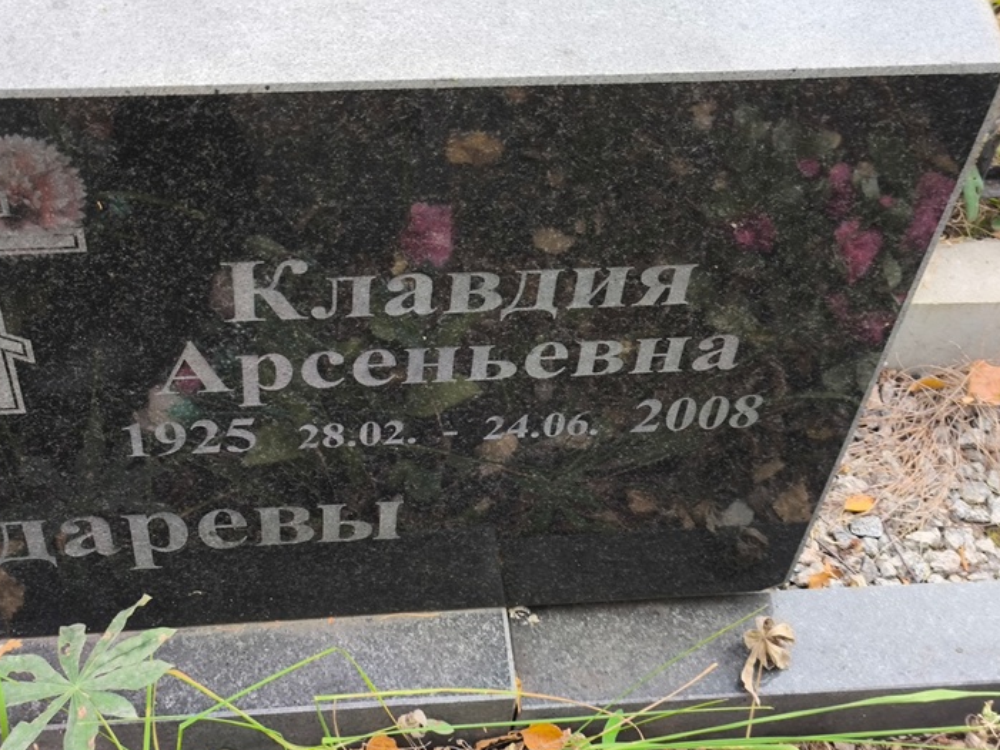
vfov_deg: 25.7
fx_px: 1647
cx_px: 457
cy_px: 352
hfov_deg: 33.8
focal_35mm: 57
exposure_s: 1/60
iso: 100
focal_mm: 4.71
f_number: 1.7
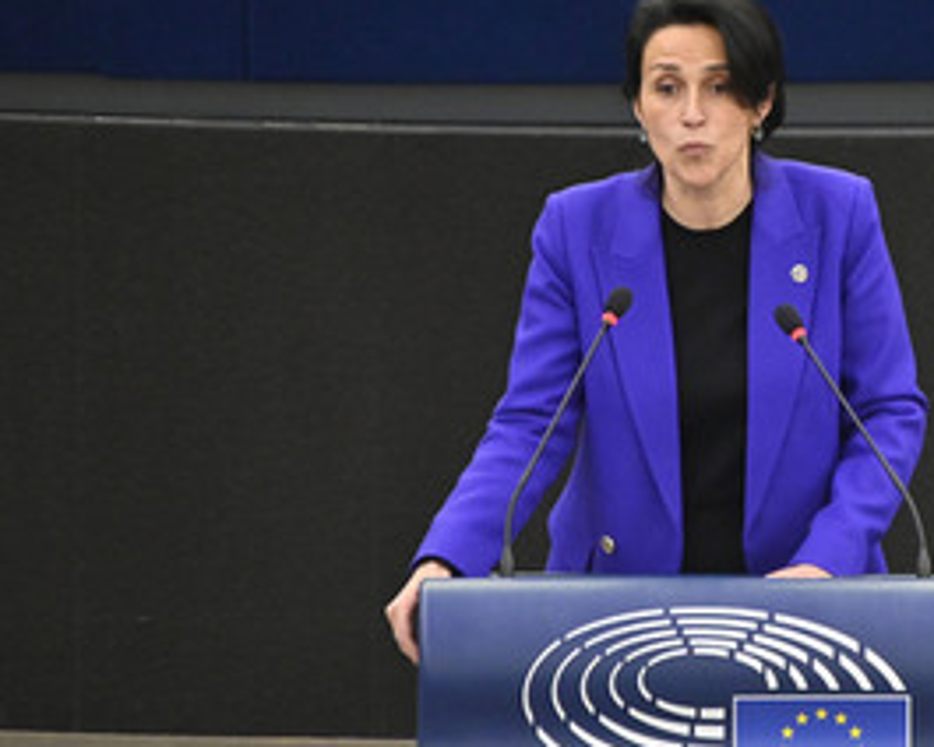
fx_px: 22004
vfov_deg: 1.9
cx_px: 708
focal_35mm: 796
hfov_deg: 2.4
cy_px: 469
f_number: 6.3
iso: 5000
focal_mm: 500
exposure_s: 1/320
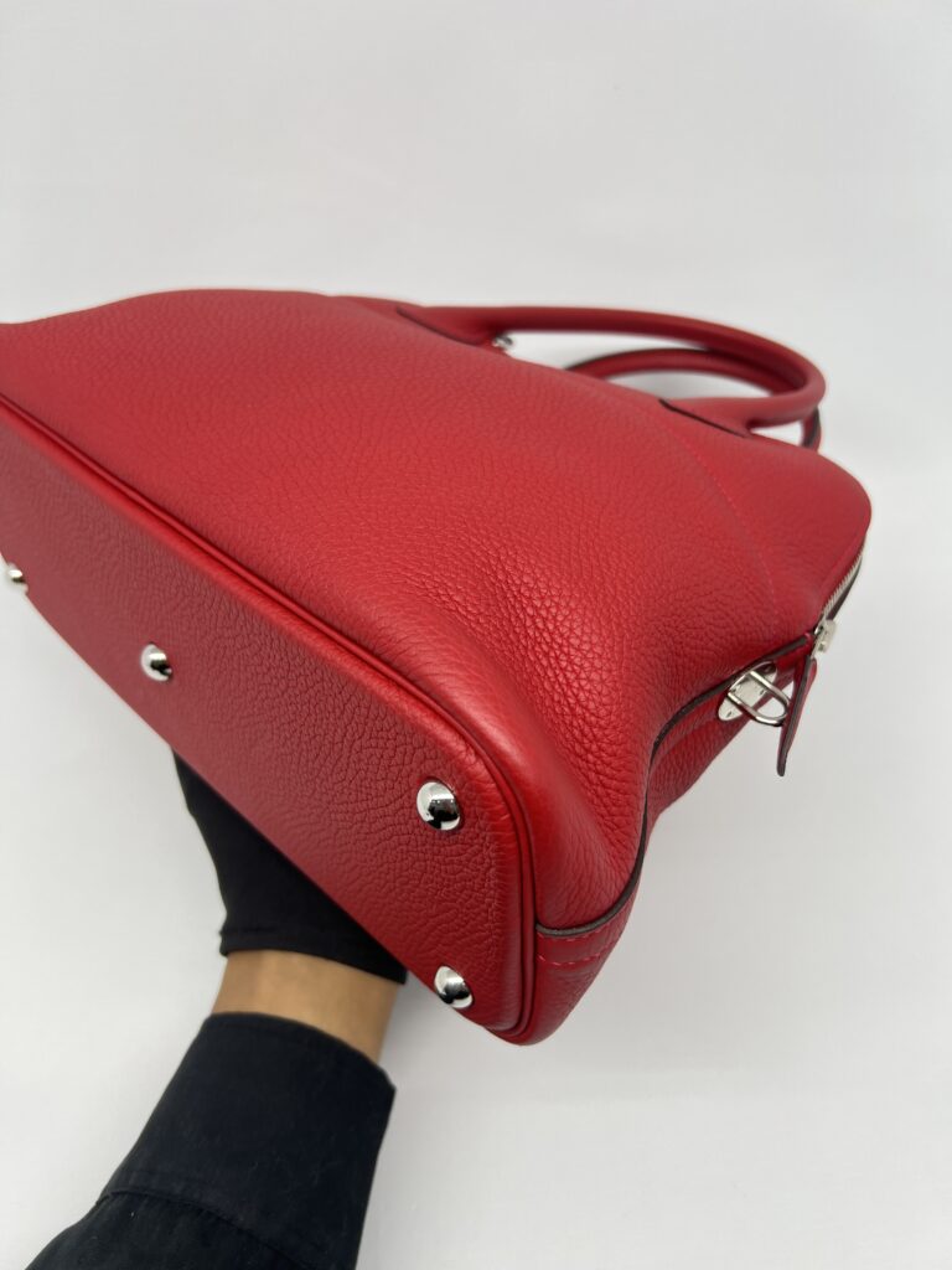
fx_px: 953
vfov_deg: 67.3
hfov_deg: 53.1
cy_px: 635
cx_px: 476
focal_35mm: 26
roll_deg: +1.0
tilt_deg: -43.1
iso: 40
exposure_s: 1/100
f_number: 1.5
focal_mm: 5.7
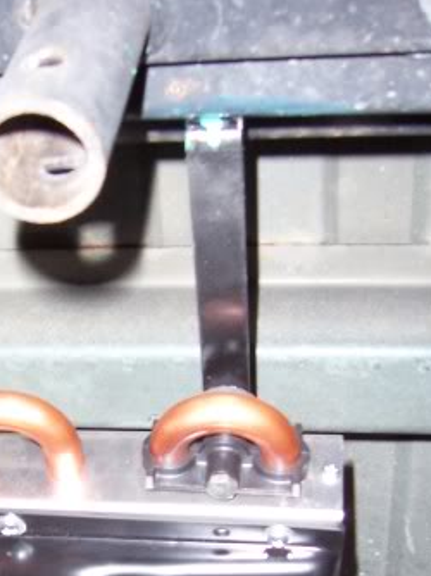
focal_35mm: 69
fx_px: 1147
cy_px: 536
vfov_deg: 27.0
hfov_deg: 20.8
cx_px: 40
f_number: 3
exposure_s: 1/60
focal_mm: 6
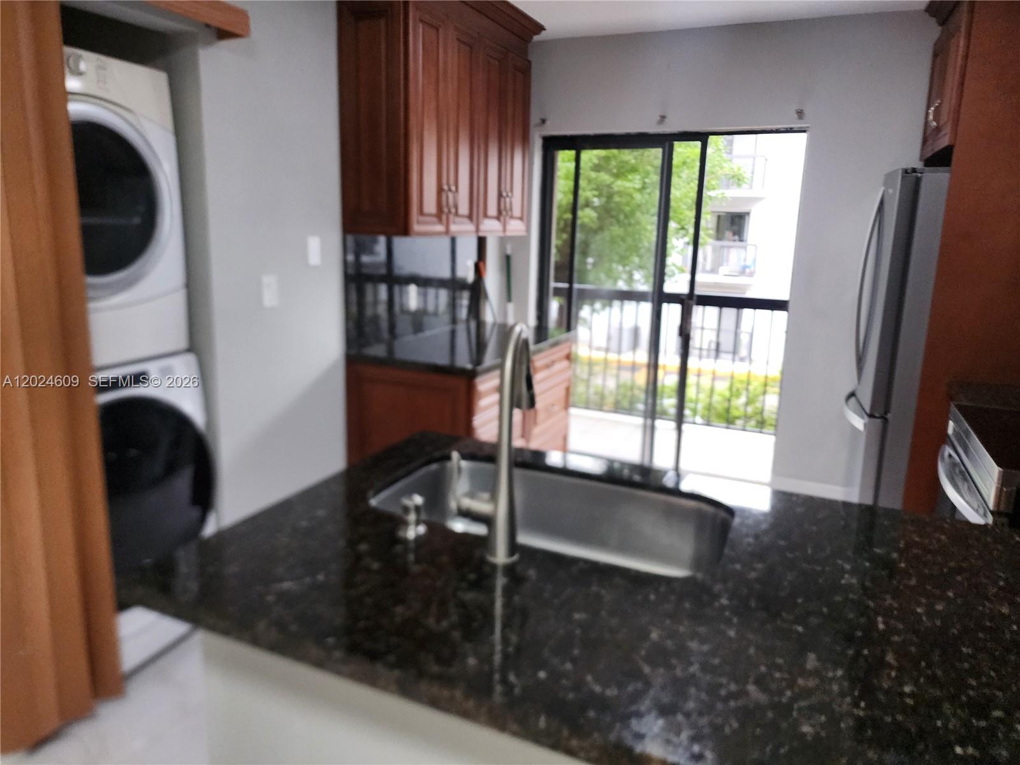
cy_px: 382
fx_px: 678
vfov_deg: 58.9
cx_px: 510
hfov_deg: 73.9
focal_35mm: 23
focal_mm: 6.4
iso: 250
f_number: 1.8
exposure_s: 1/120
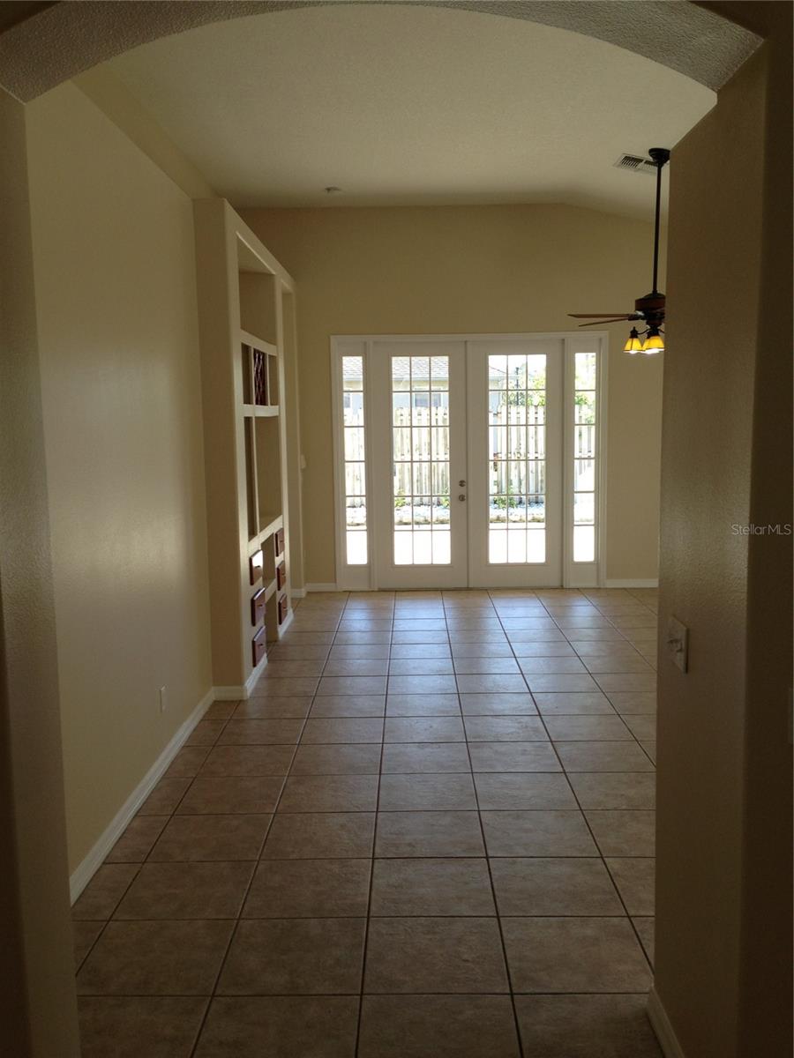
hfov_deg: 42.9
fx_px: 1009
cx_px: 397
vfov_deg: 55.4
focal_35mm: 33
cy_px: 529
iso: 50
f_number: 2.4
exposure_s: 1/127
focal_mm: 4.13
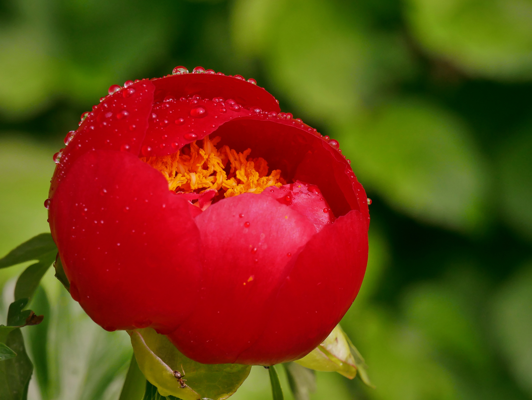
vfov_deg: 5.7
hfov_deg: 7.6
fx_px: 3998
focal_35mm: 260
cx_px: 266
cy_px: 200
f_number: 10
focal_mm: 130
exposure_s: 1/320
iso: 400
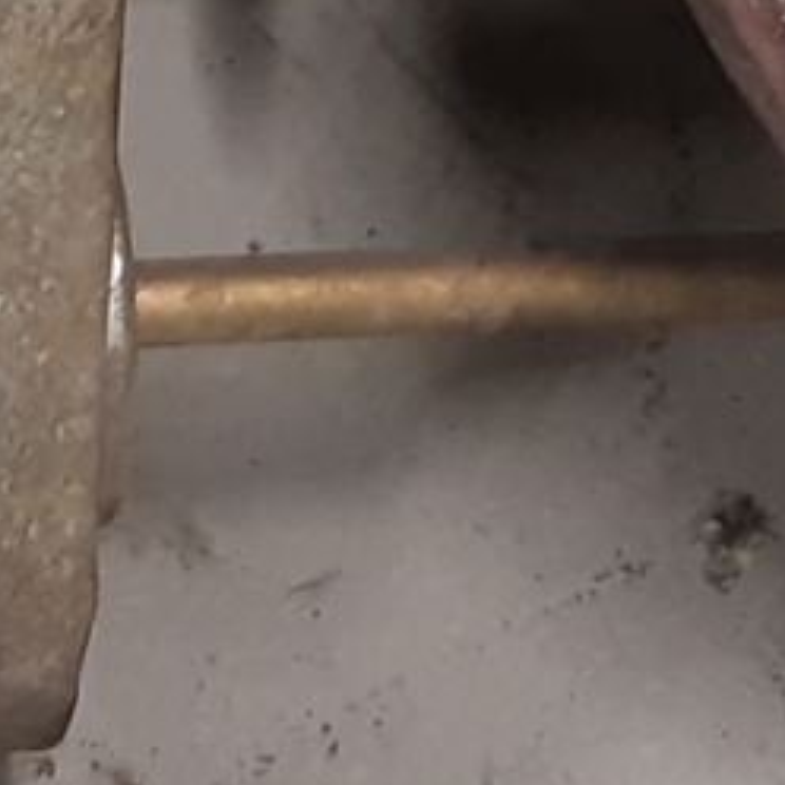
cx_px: 114
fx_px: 4875
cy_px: -899
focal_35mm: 190
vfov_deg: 8.6
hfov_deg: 9.2
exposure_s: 1/50
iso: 125
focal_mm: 3.93
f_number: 1.7
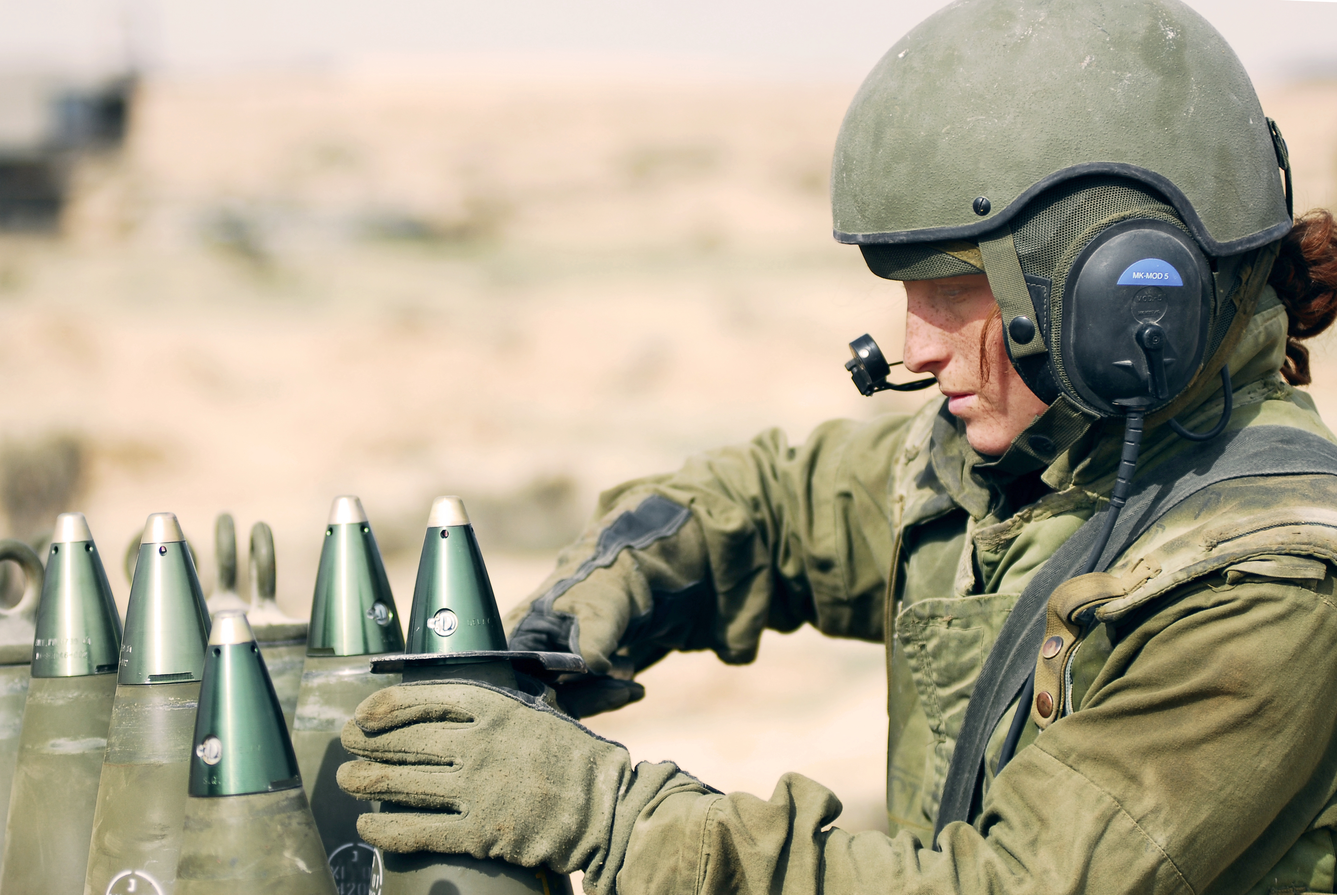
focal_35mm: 120
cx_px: 668
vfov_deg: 11.5
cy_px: 448
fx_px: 4462
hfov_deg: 17.0
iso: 100
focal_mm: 80
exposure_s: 1/1250
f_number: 2.8
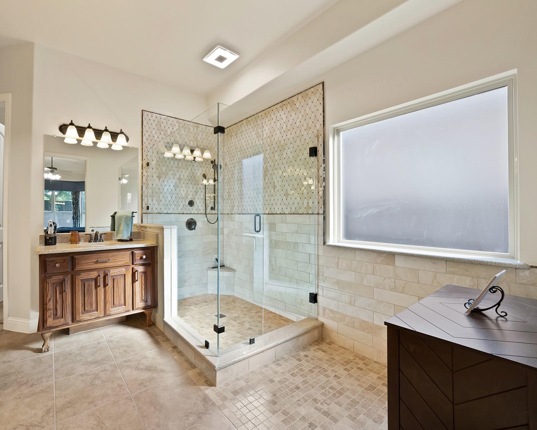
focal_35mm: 14
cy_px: 212
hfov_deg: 99.2
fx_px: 223
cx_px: 211
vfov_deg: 88.0
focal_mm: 12
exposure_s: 1/15
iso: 640
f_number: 7.1
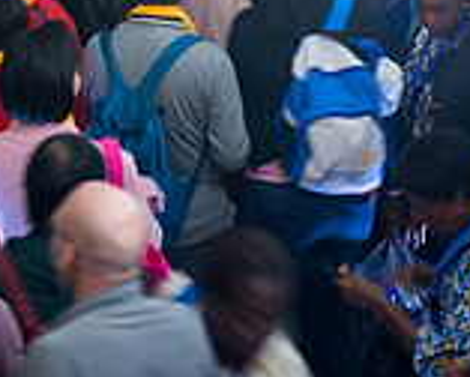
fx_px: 2173
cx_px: 141
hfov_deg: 12.3
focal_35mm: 156
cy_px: -188
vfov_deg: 9.6
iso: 1600
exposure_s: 1/13
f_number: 2.8
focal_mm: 58
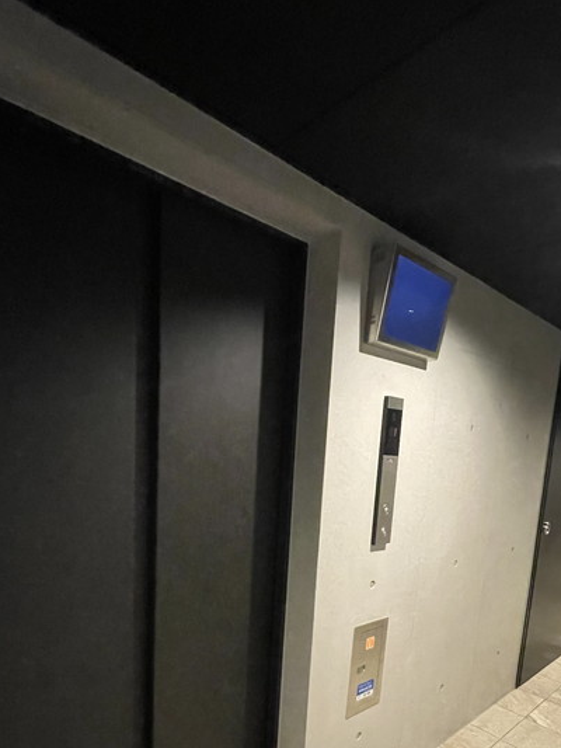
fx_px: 454
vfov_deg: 75.9
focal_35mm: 21
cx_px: 296
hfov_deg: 63.4
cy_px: 512
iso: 1000
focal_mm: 1.55
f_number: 2.4
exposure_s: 1/50
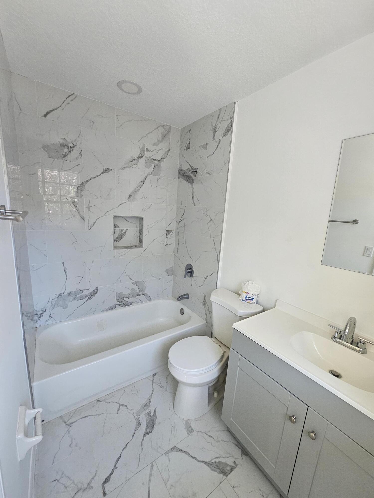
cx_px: 187
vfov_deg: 106.2
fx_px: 187
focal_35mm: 13
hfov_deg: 89.9
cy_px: 249
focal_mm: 2.2
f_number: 2.2
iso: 250
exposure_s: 1/60
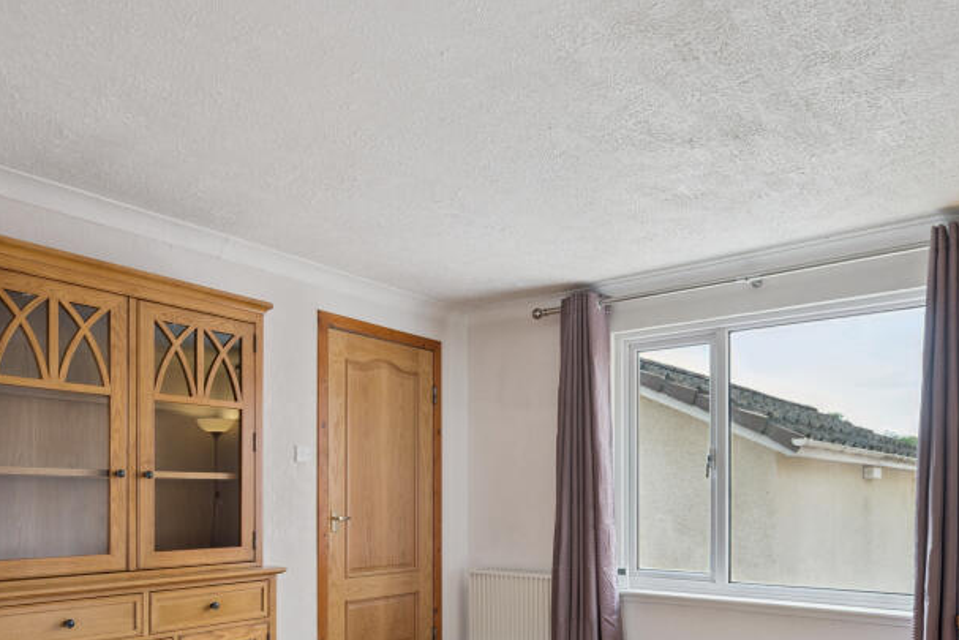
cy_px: 513
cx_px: 501
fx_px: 719
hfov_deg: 67.3
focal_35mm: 27
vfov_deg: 45.5
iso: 250
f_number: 4
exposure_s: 1/100
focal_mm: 16
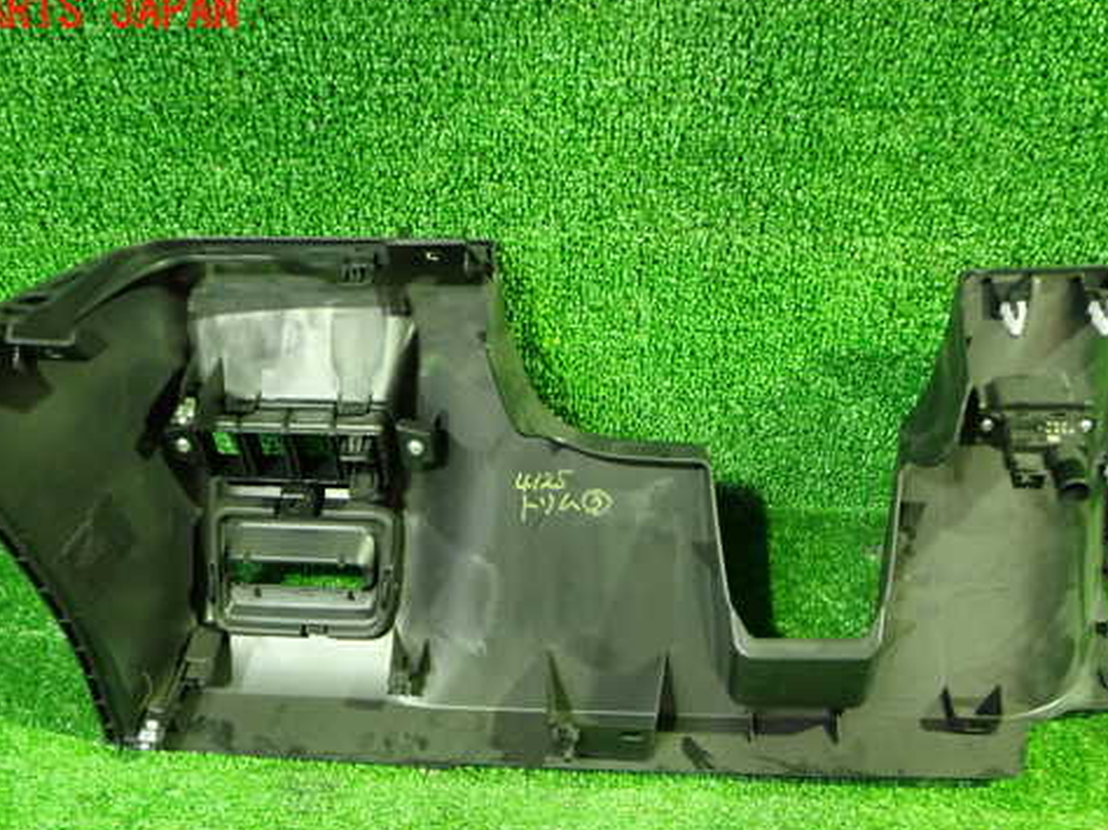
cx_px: 514
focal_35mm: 38
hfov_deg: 49.0
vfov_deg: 37.5
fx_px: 1216
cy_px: 510
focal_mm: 5.4
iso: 800
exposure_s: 1/20
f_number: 2.3
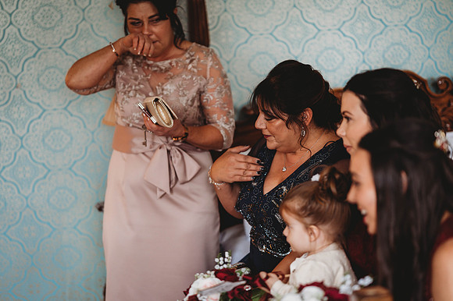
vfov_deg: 16.1
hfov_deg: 23.9
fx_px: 1069
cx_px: 226
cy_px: 150
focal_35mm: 85
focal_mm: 85
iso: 1100
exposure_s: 1/160
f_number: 1.8
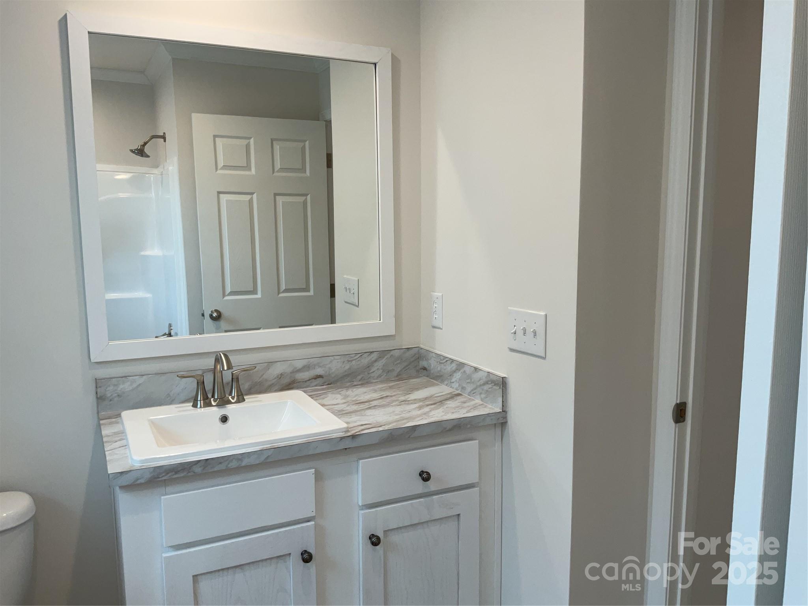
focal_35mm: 29
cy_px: 303
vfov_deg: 48.2
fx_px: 677
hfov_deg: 61.7
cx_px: 404
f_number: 1.8
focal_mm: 3
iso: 40
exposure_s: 1/120
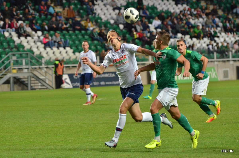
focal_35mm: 278
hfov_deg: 7.4
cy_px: 79
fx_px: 1839
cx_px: 120
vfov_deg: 4.9
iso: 2500
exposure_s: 1/500
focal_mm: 185
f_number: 5
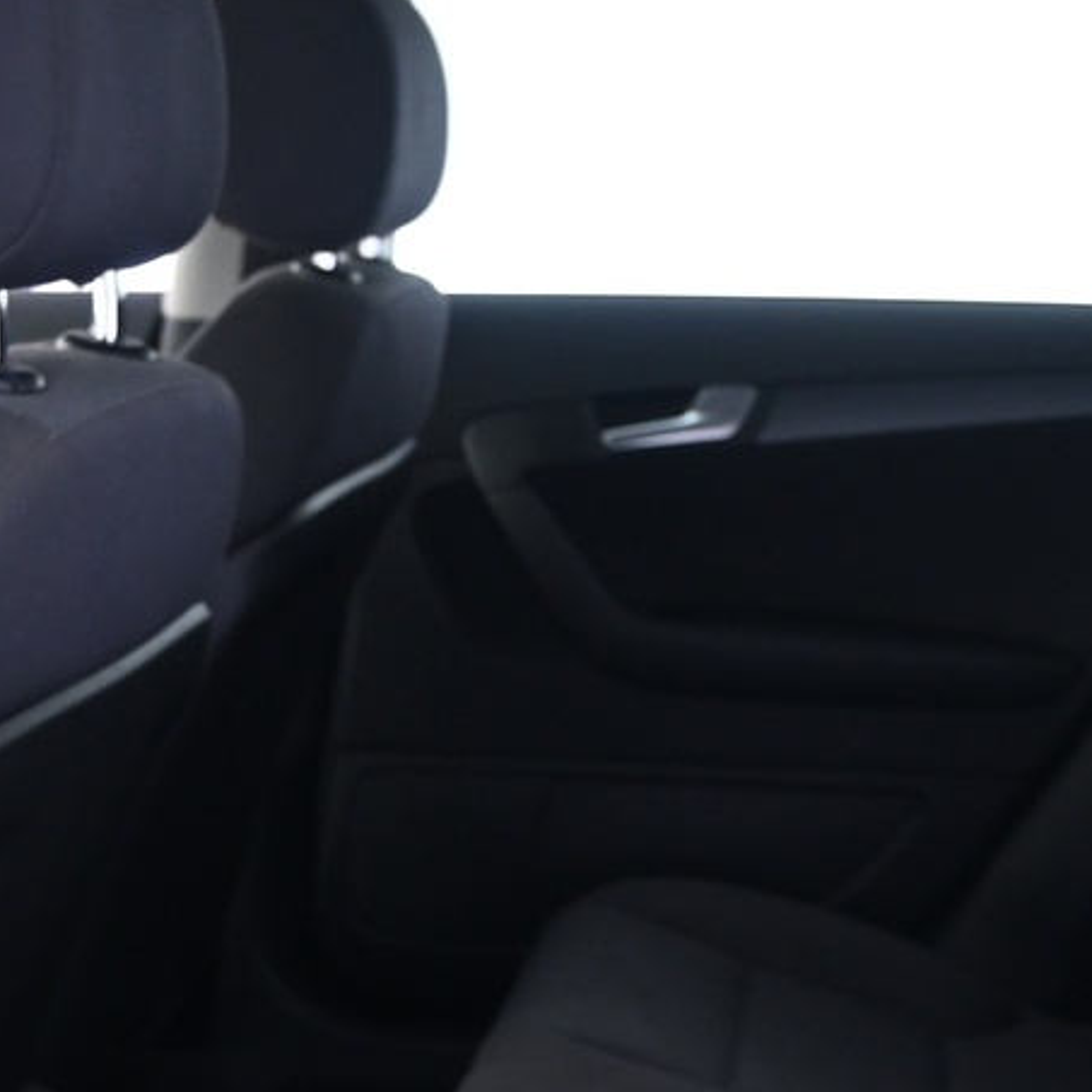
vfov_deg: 23.2
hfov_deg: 23.6
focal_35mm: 73
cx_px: 632
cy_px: 930
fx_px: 2605
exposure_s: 1/8
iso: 1000
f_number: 3.5
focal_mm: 16
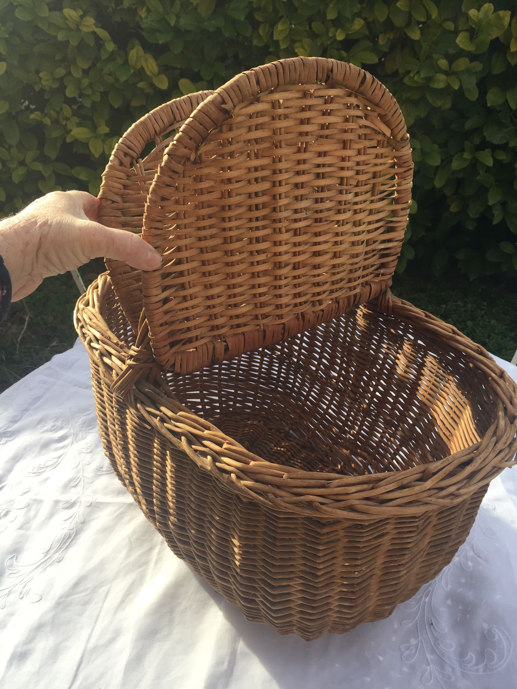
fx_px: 577
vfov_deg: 61.7
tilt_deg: -36.5
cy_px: 344
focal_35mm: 29
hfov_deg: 48.2
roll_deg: +1.0
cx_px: 258
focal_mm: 4.15
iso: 32
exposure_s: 1/581
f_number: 2.2
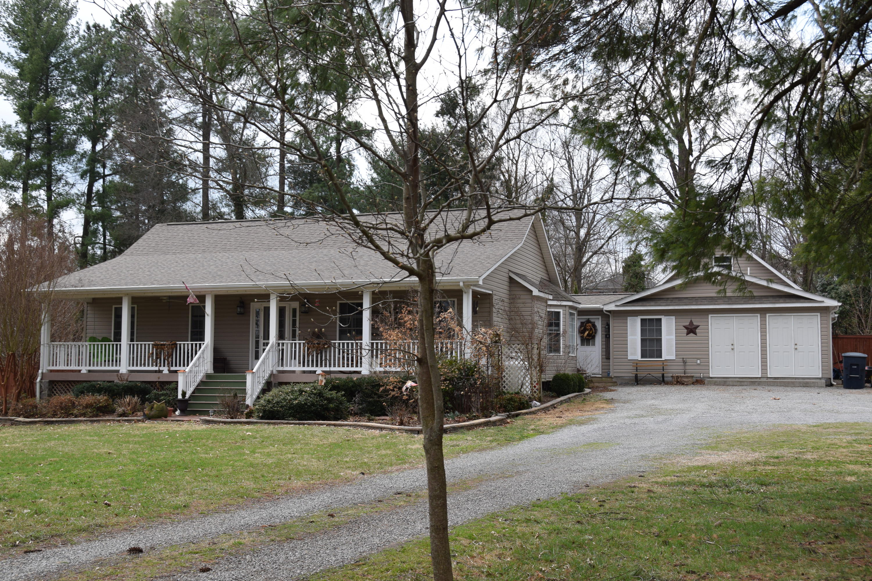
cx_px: 436
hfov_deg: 46.4
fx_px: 1017
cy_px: 290
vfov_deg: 31.9
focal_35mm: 42
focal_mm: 28
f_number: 8
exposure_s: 1/250
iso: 220
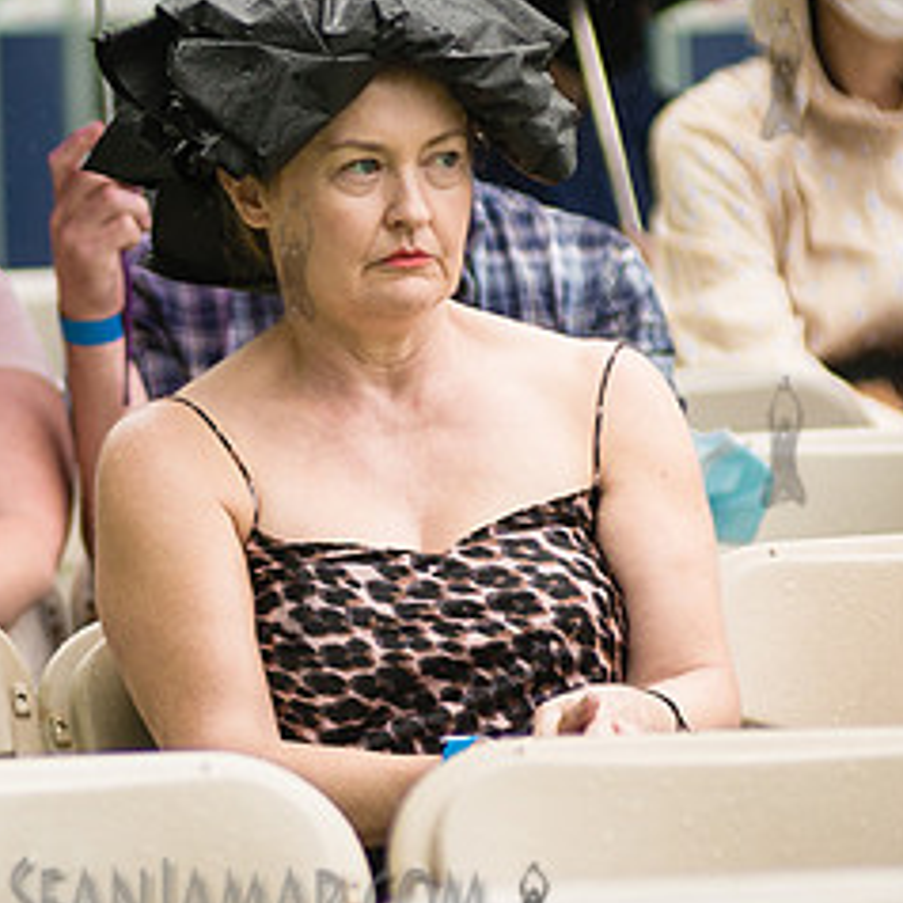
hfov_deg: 2.6
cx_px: 51
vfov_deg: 2.6
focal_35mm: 669
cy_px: 342
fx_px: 19744
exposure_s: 1/320
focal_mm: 200
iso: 400
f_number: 4
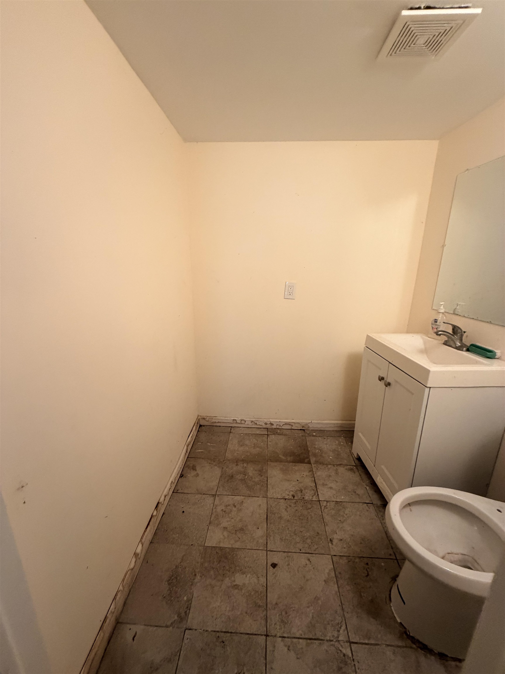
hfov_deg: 85.7
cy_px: 337
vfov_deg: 102.1
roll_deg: -1.2
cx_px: 252
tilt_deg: -15.7
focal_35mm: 14
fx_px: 272
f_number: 2.2
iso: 320
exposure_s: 1/60
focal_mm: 2.22
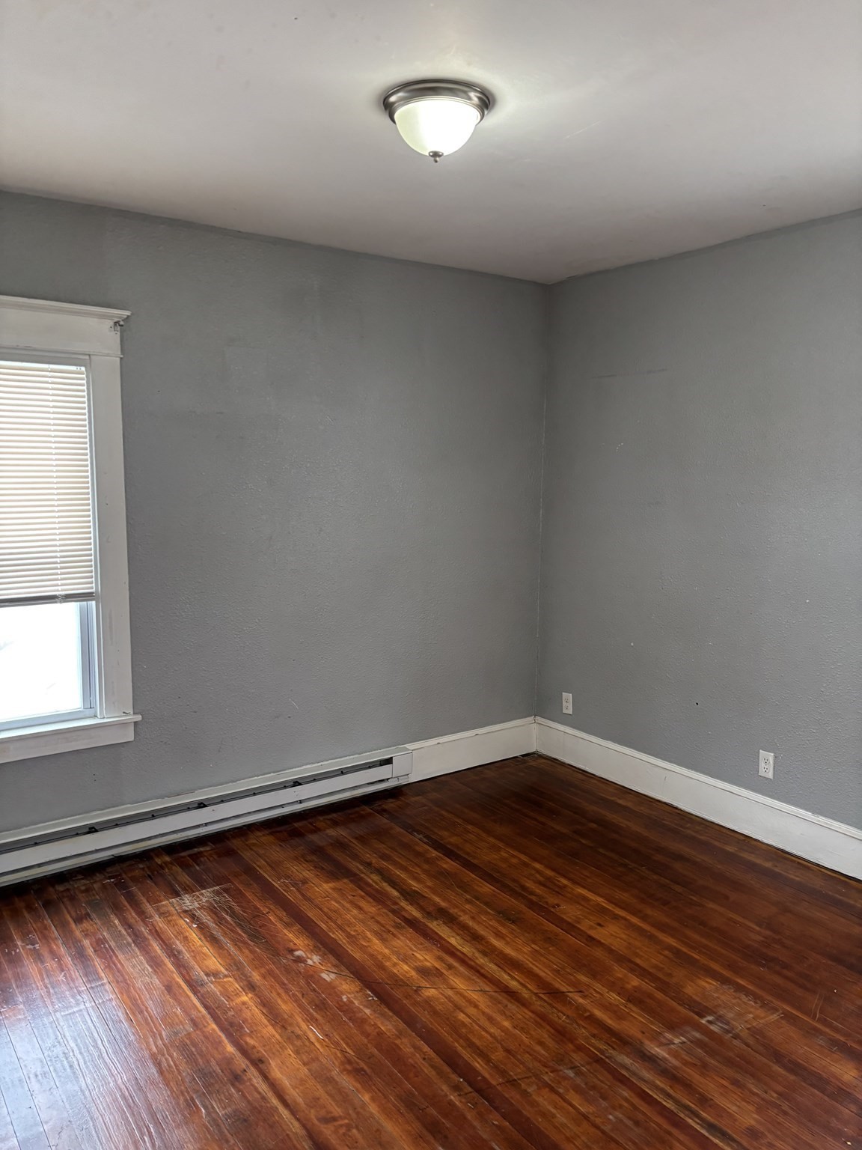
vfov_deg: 67.3
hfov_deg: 53.1
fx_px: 863
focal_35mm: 26
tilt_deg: -4.7
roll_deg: -1.8
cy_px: 575
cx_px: 431
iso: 250
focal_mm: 5.96
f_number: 1.6
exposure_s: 1/60
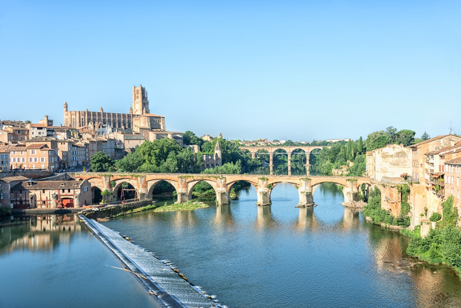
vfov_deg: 37.9
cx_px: 230
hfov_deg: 54.4
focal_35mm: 35
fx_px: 448
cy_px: 154
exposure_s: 1/160
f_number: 6.3
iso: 64
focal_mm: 35
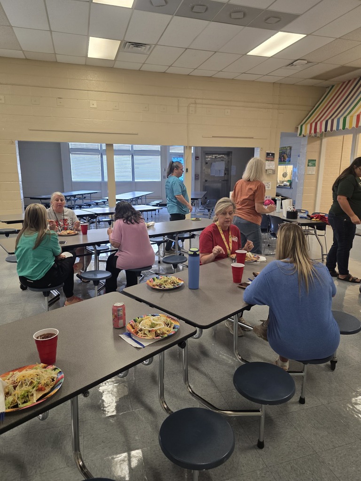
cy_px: 240
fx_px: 320
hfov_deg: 58.9
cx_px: 180
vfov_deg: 73.9
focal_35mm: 23
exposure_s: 1/120
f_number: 1.7
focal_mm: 6.3
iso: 320
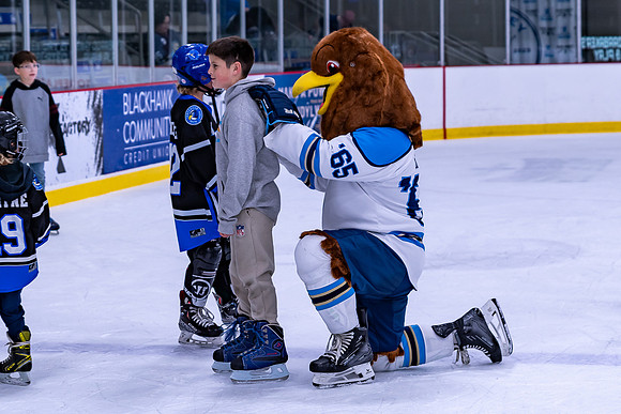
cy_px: 185
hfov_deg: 16.8
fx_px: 2100
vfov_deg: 11.3
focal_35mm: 122
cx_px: 299
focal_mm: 58
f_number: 3.2
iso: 160
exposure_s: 1/320
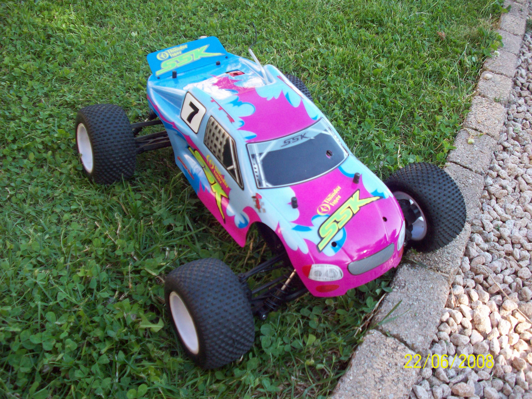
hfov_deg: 50.1
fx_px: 569
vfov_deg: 38.7
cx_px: 266
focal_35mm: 37
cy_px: 200
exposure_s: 1/138
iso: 80
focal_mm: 6.2
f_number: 2.8
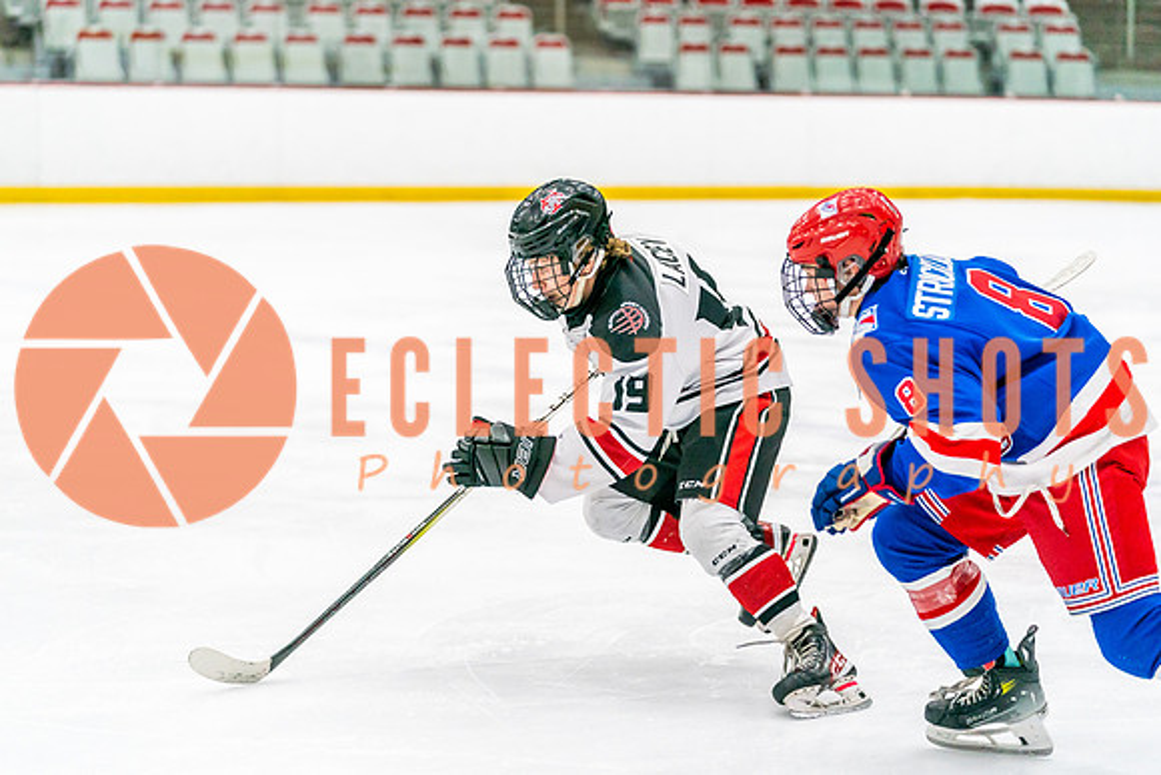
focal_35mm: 106
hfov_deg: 19.4
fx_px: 3404
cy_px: 388
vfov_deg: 13.0
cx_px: 580
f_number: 2.8
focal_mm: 101
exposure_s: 1/1250
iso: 3200
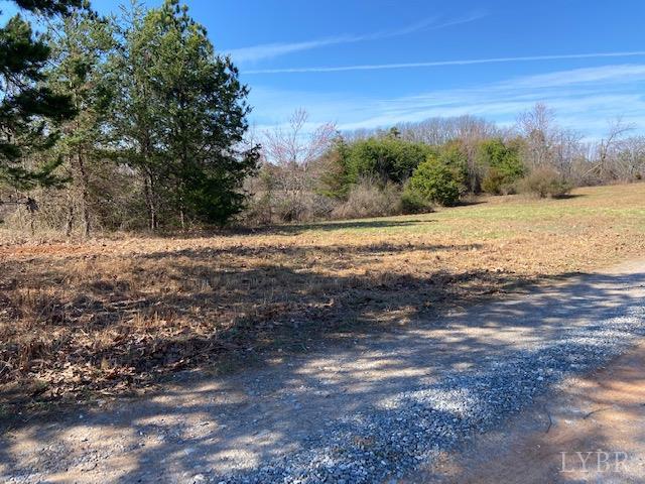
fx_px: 484
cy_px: 242
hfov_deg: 67.3
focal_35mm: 26
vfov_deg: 53.1
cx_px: 322
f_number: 1.8
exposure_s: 1/1464
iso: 32
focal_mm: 4.25
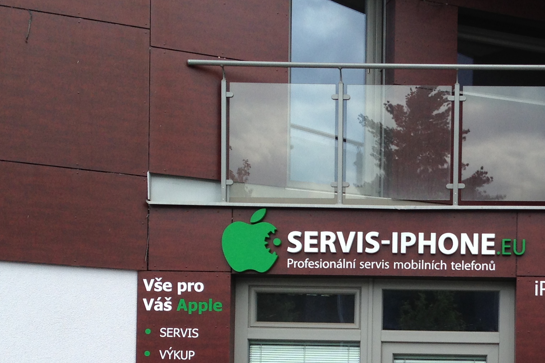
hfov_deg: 26.9
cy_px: 403
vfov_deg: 17.8
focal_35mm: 74
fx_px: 1120
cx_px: 428
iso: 50
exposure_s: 1/809
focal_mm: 4.13
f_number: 2.4
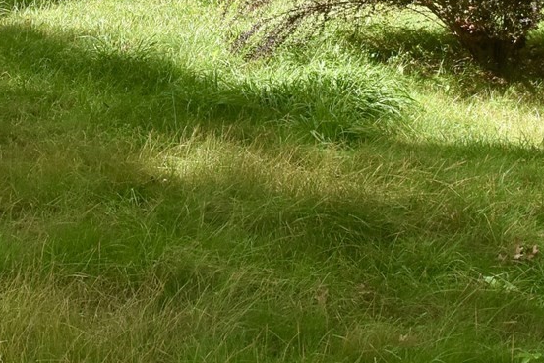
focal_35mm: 100
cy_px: -161
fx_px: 1511
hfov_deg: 20.4
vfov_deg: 13.0
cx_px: 212
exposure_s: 1/500
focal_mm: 18
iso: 500
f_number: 8
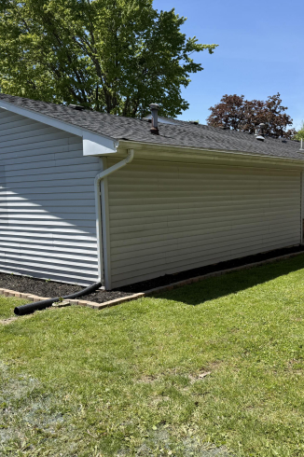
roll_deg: +1.3
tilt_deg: -5.5
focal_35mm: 34
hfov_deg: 38.7
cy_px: 232
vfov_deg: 55.8
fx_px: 431
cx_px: 182
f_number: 1.78
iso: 80
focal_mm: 6.76
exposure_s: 1/2907
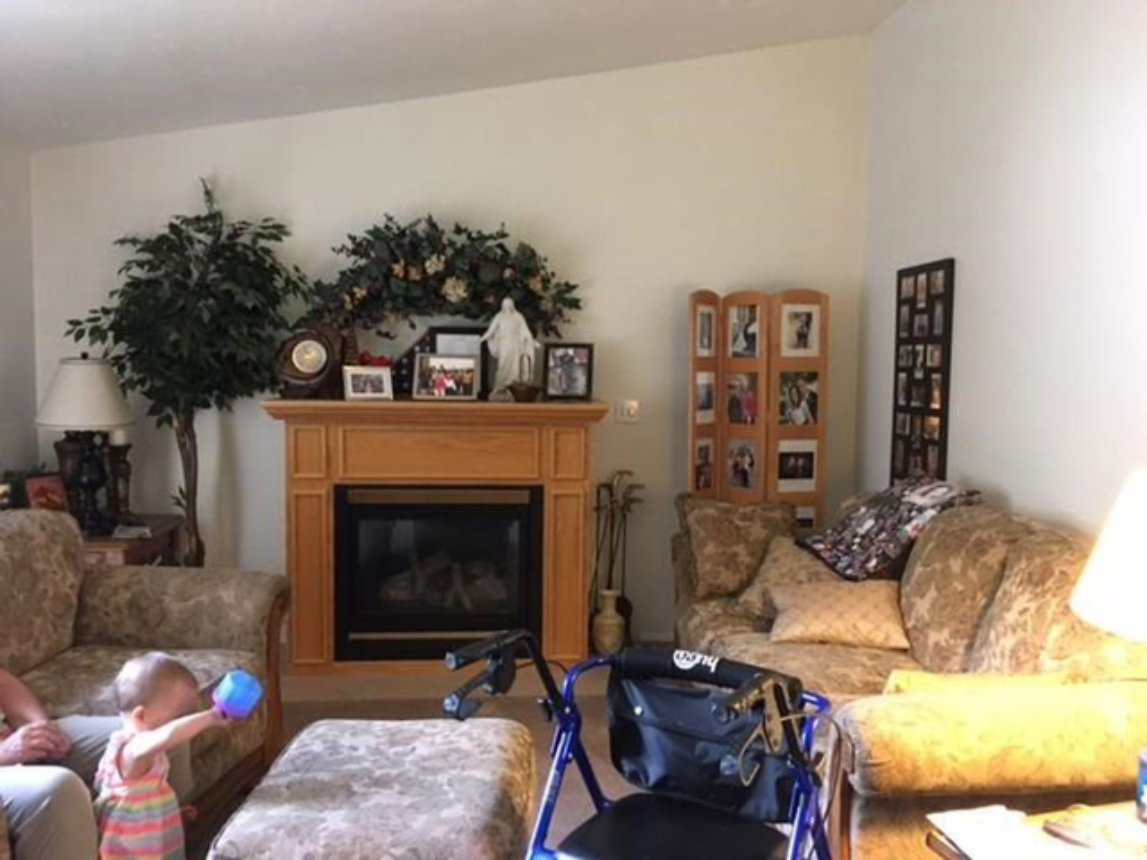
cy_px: 430
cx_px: 574
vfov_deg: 48.2
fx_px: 961
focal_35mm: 29
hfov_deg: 61.7
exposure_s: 1/24
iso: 200
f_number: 2.2
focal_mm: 4.15
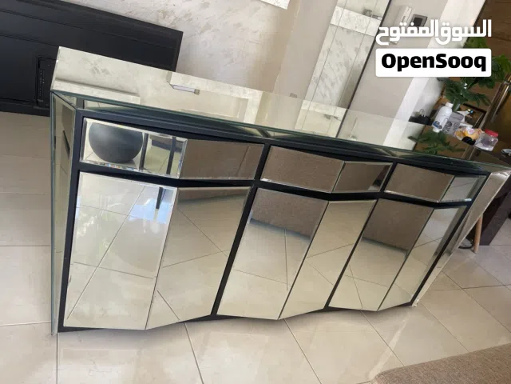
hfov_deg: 69.4
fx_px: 369
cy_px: 192
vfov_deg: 54.9
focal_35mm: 25
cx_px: 256
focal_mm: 5.1
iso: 125
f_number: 1.6
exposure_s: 1/100
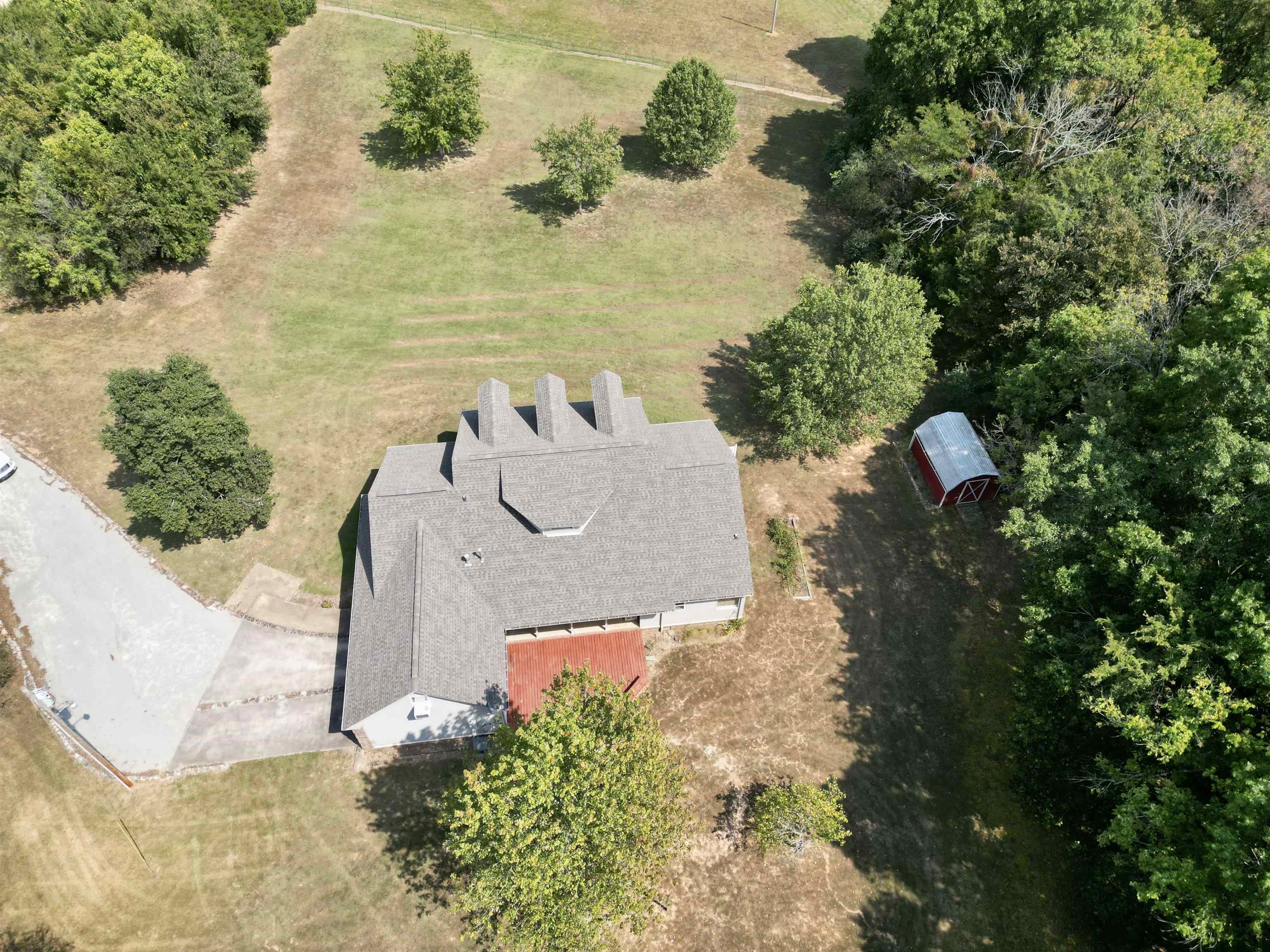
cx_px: 635
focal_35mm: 24
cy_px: 476
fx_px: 881
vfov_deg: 56.8
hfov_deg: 71.6
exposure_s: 1/2000
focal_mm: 6.72
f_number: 1.7
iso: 140
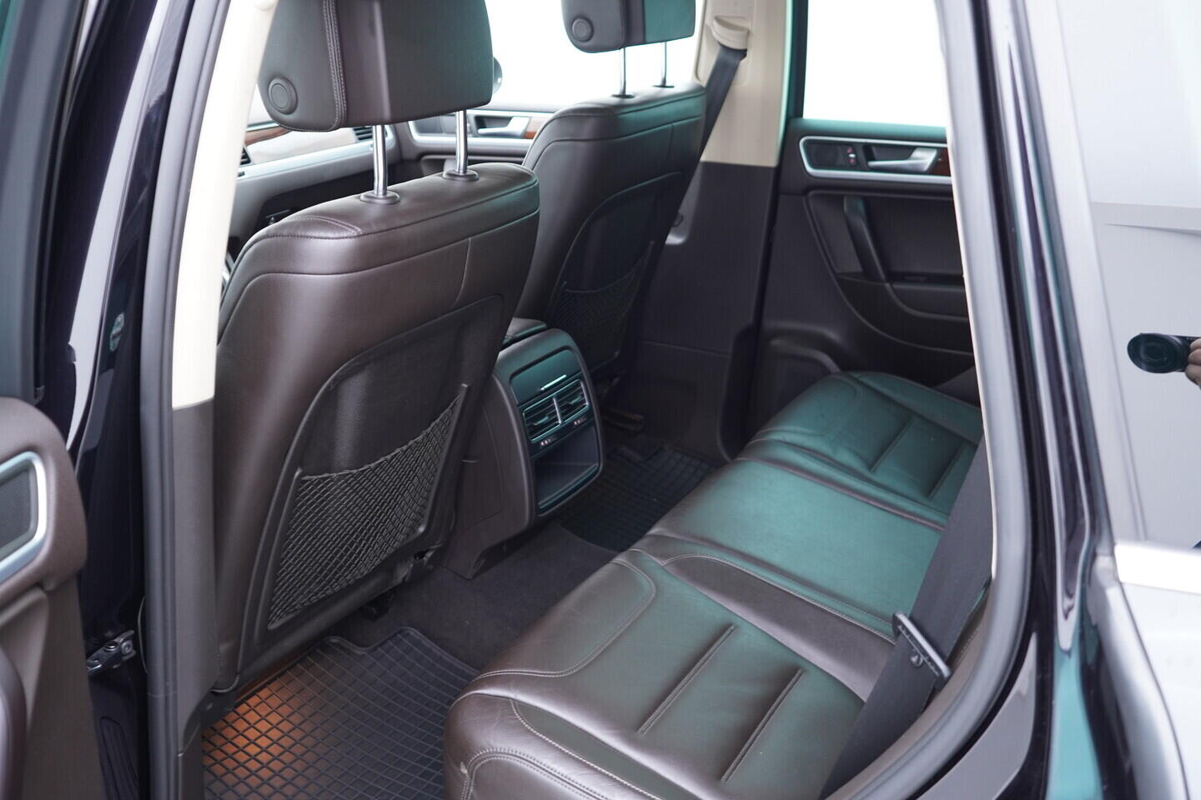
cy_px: 400
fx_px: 1201
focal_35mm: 36
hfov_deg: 53.1
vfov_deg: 36.9
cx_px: 600
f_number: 2.8
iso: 500
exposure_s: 1/40
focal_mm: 24
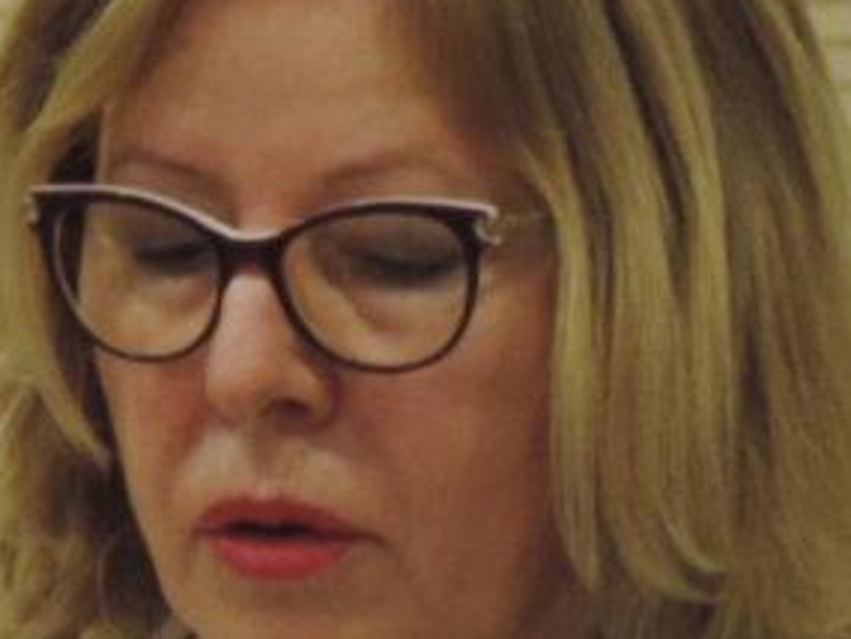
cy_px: 418
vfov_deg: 1.7
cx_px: 591
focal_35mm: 897
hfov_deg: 2.2
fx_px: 22061
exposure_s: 1/40
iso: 800
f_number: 4.7
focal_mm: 44.5
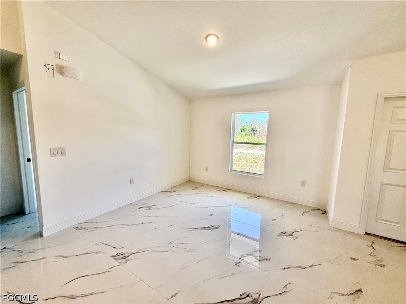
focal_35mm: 14
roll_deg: -1.0
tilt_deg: -6.4
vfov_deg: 85.7
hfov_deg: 102.1
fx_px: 164
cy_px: 152
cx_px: 203
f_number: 2.2
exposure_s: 1/160
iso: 64
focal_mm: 2.22
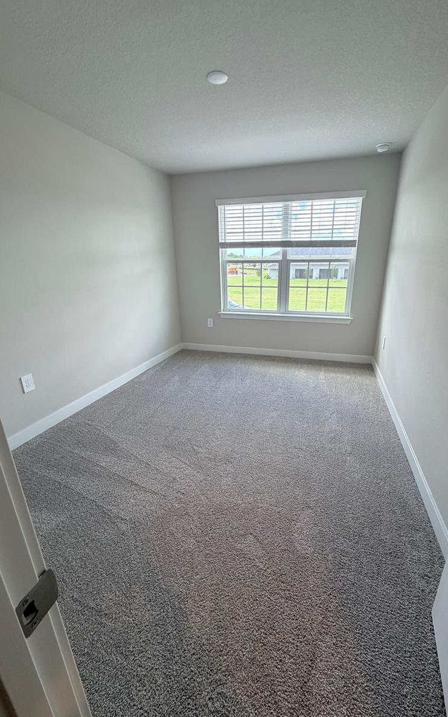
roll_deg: -0.2
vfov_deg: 101.5
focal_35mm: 15
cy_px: 356
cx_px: 243
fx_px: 293
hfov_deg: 74.7
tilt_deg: -18.2
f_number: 2.2
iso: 125
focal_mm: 2.22
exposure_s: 1/120
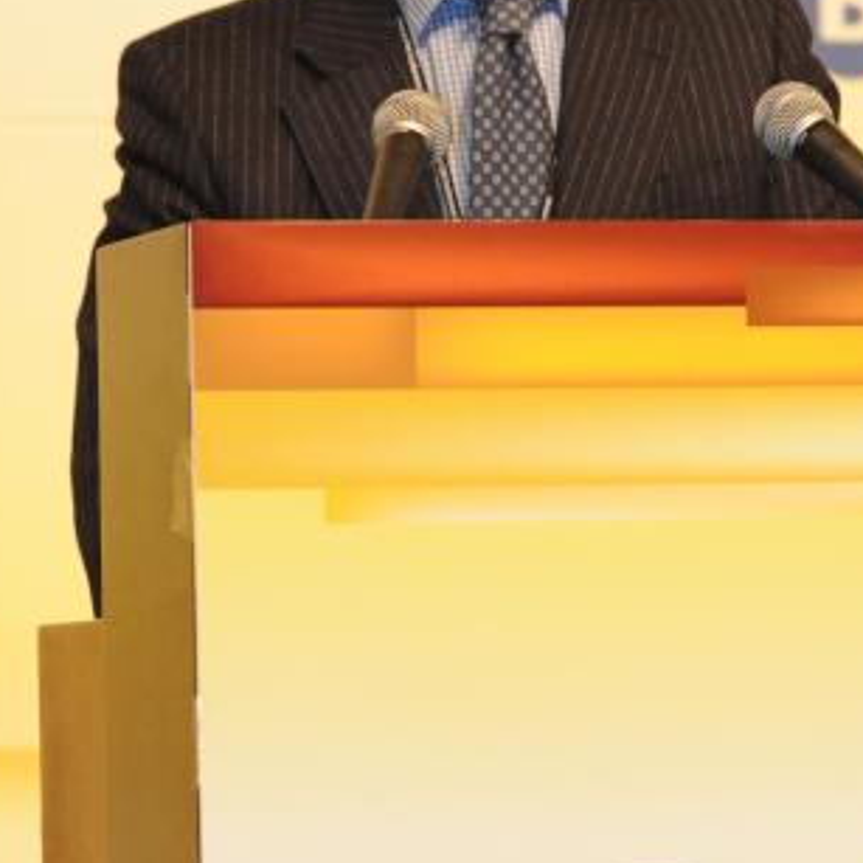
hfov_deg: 6.5
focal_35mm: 270
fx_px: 7616
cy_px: 271
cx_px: 571
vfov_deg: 6.5
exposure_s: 1/250
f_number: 5.6
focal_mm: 130
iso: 6400
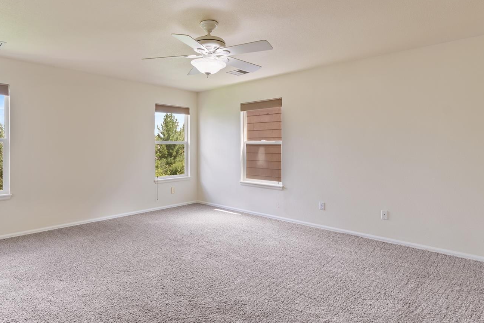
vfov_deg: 60.6
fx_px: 275
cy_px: 138
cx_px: 205
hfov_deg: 82.2
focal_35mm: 20
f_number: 9
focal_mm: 10.9
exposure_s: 1/3
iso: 125
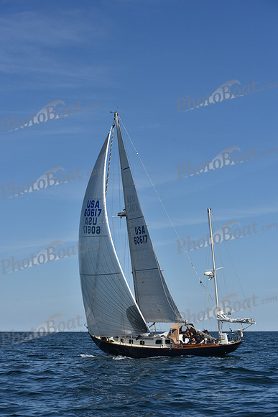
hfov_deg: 19.5
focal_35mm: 70
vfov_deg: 28.8
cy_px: 208
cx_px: 139
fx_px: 810
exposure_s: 1/1600
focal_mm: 70
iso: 250
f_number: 8
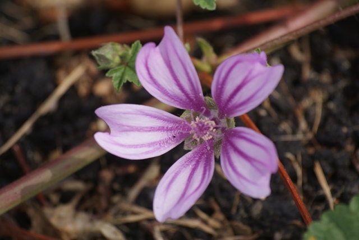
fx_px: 3144
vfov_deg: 4.4
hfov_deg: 6.5
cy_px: 120
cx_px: 180
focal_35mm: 315
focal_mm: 210
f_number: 7.1
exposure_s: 1/400
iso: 100
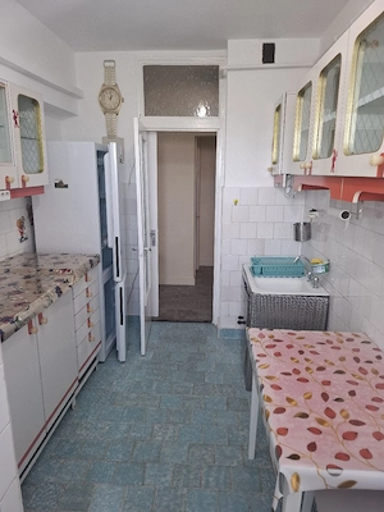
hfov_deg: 58.9
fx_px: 340
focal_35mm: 23
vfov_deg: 73.9
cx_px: 192
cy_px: 256
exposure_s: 1/50
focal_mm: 5.54
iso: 160
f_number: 1.8
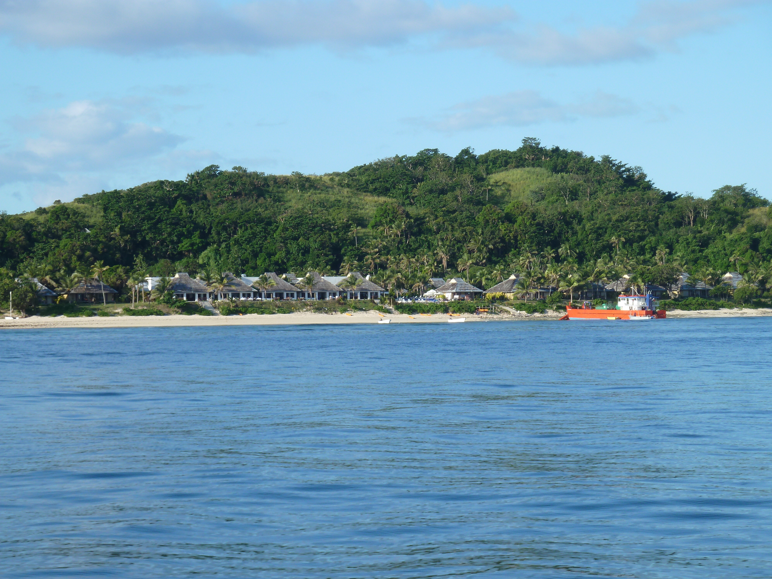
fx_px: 2319
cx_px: 386
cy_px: 290
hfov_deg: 18.9
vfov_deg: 14.2
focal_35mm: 104
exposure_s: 1/400
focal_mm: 17
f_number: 4.3
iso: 80
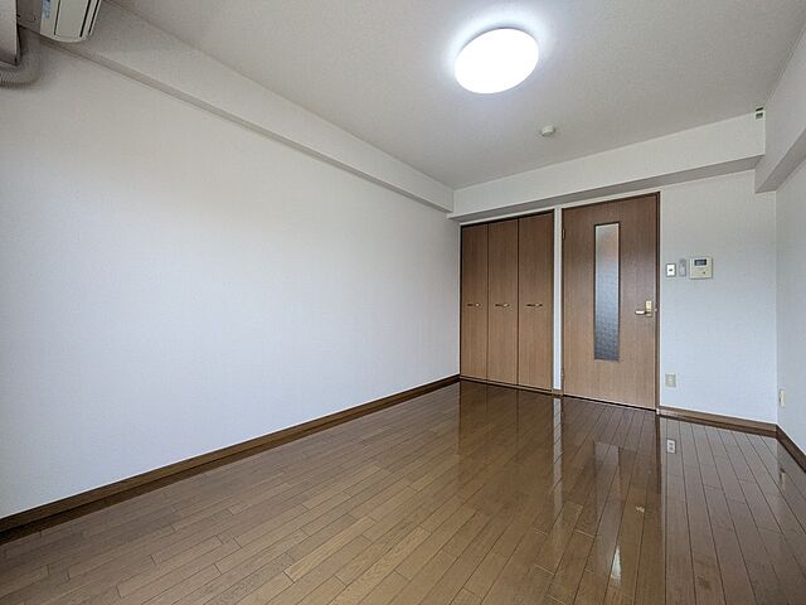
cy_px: 302
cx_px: 403
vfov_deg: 85.7
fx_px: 326
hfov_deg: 102.1
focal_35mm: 14
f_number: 2.2
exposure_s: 1/100
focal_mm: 1.83
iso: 101
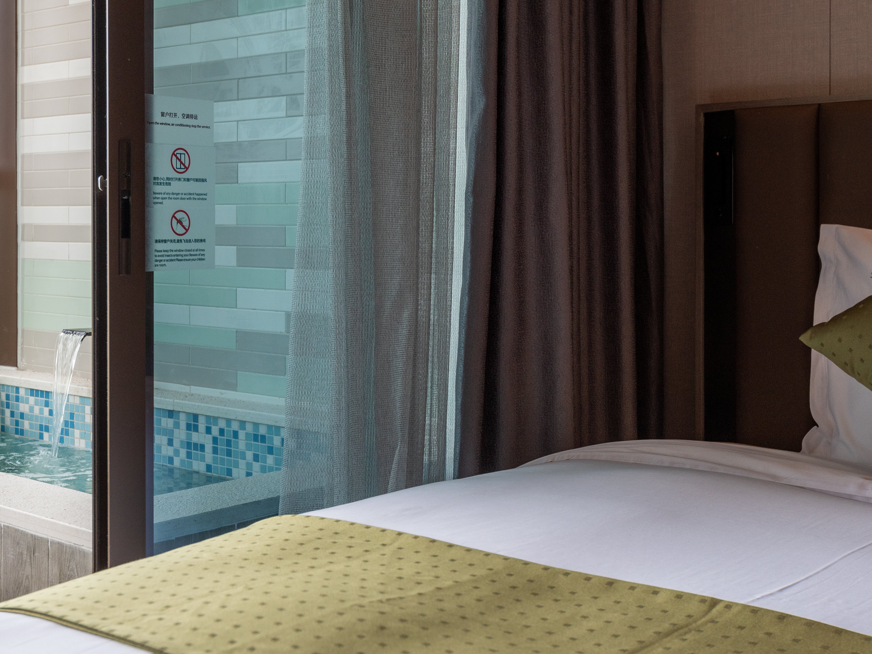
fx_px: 1209
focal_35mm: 48
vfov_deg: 29.9
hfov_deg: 39.0
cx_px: 263
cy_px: 462
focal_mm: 29
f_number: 5.6
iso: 200
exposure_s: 1/80
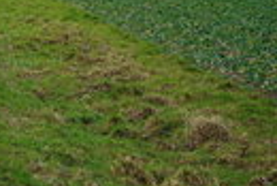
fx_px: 832
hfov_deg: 17.0
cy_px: -33
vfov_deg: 12.4
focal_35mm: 108
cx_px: -145
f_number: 5.6
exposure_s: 1/160
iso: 100
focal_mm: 35
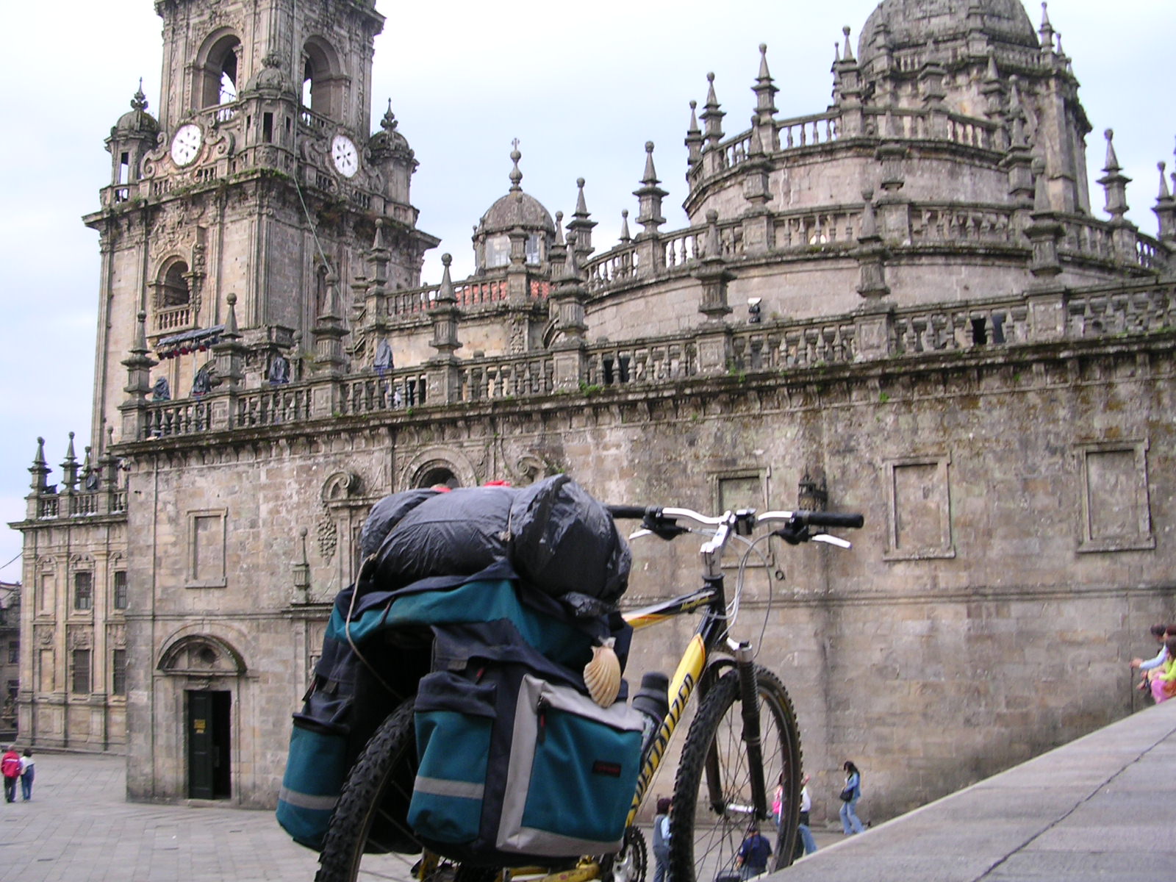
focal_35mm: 38
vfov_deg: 37.7
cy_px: 441
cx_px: 588
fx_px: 1291
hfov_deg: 49.0
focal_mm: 5.8
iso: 100
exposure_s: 1/139
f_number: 2.8
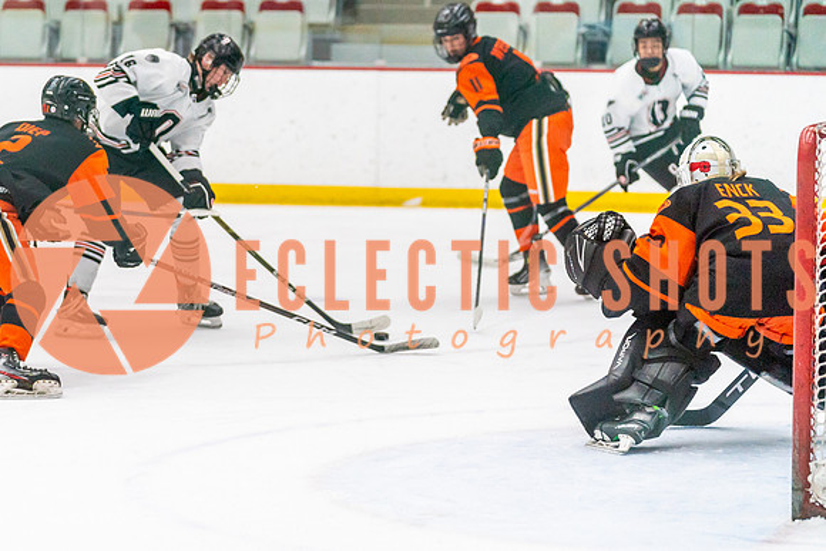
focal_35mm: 159
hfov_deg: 12.9
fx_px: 3639
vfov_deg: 8.7
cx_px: 236
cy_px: 276
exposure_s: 1/1250
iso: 3200
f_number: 2.8
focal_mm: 111
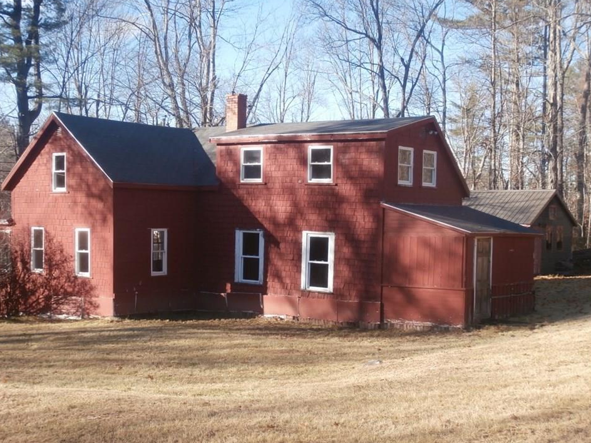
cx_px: 288
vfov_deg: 28.6
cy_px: 233
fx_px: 871
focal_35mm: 51
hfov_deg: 37.5
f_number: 4.2
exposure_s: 1/200
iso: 100
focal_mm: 8.29
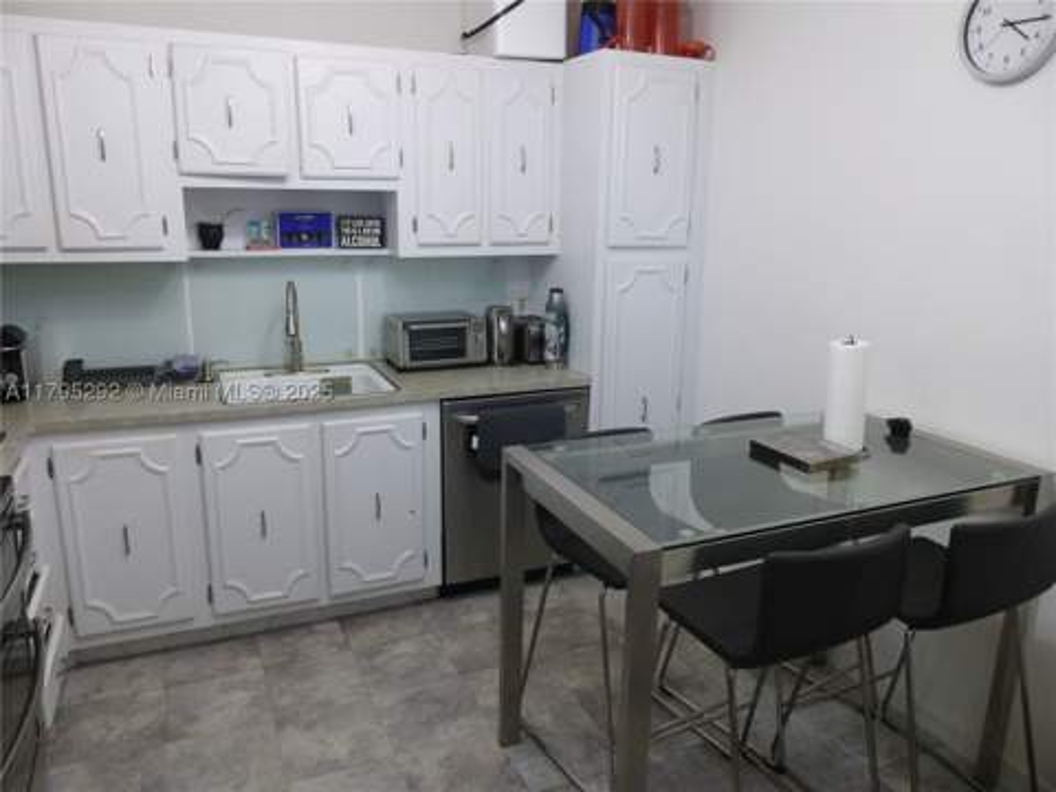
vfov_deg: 54.9
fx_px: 763
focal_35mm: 25
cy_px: 396
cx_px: 528
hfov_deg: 69.4
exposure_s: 1/60
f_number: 3.1
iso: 250
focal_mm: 4.5
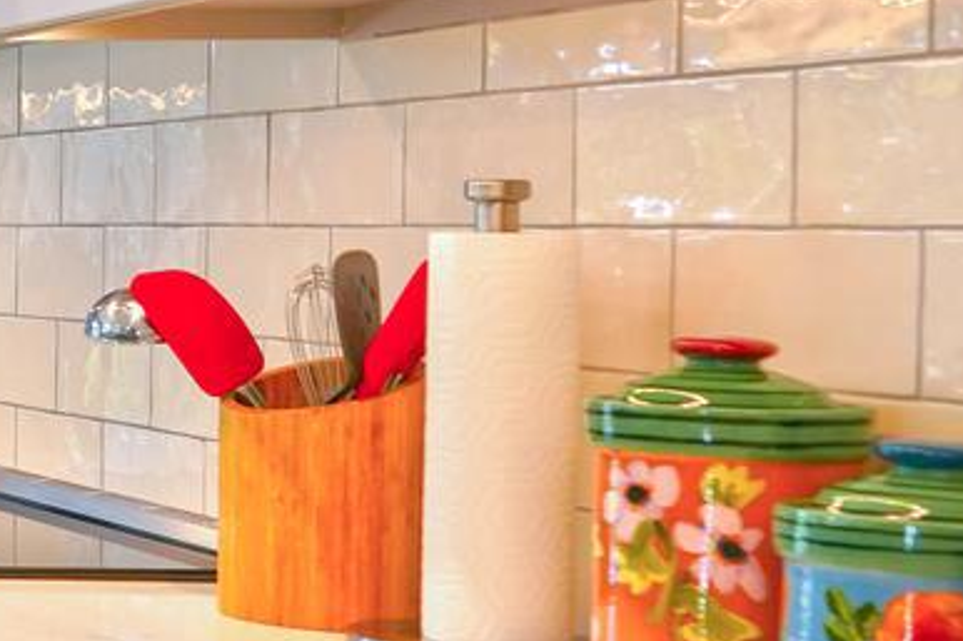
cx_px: -1113
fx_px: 2273
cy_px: 234
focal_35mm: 85
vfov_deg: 16.0
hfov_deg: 16.3
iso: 400
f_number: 4
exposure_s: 1/160
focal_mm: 16
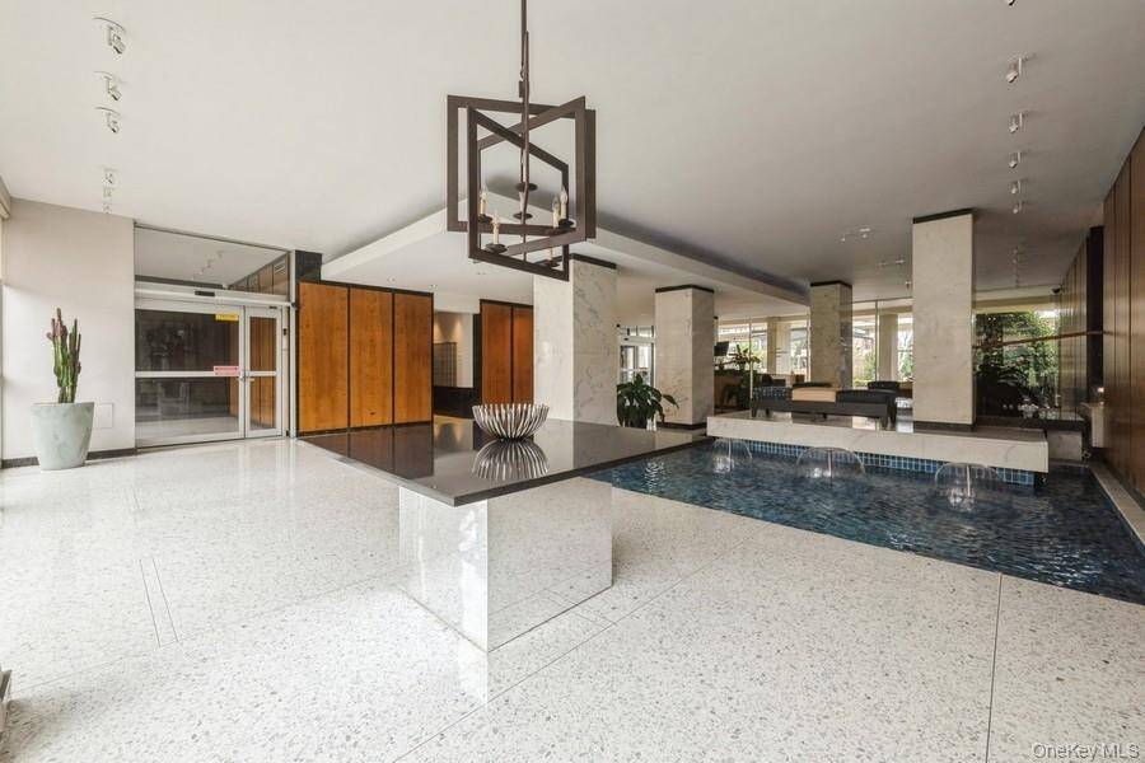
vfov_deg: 81.2
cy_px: 382
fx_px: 445
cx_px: 572
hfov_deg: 104.3
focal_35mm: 14
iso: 400
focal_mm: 14
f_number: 11
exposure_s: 1/25
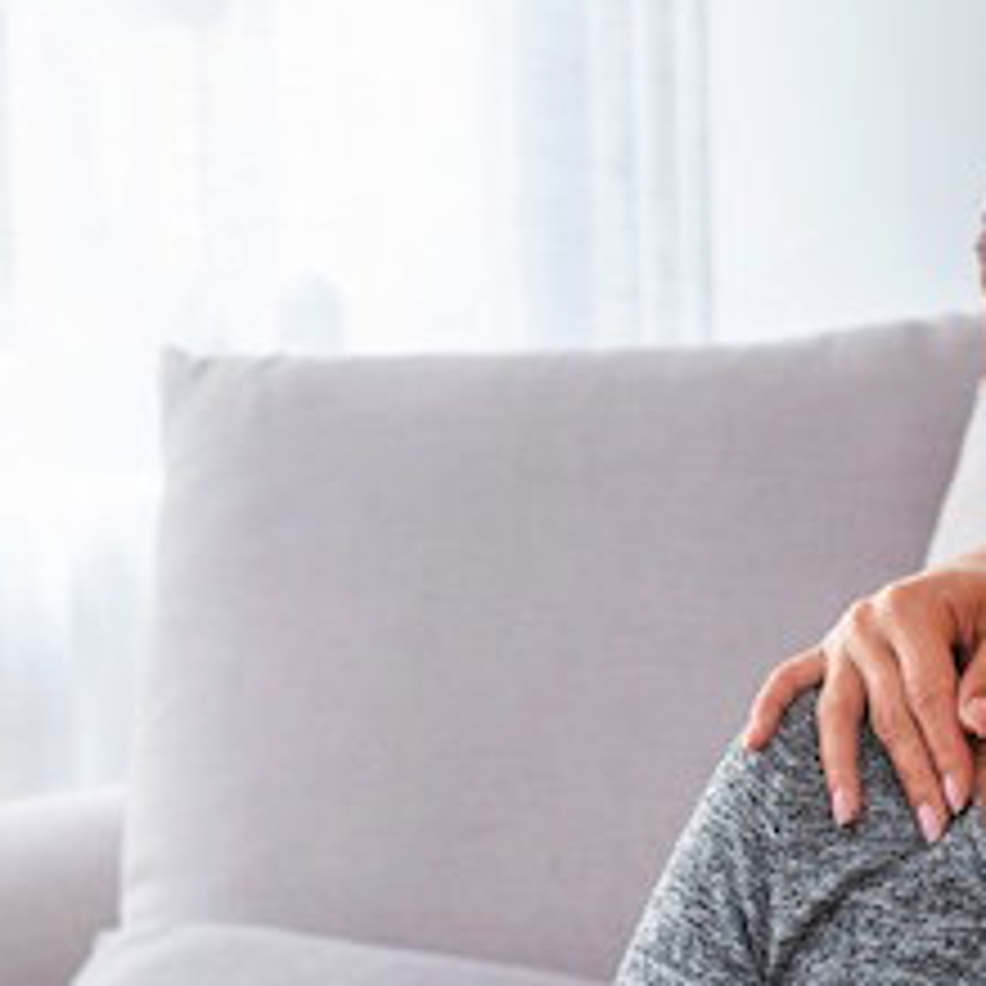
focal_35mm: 136
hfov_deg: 12.7
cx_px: 1018
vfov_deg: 12.8
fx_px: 4383
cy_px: 831
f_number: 2.8
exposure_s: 1/125
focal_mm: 35
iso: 320
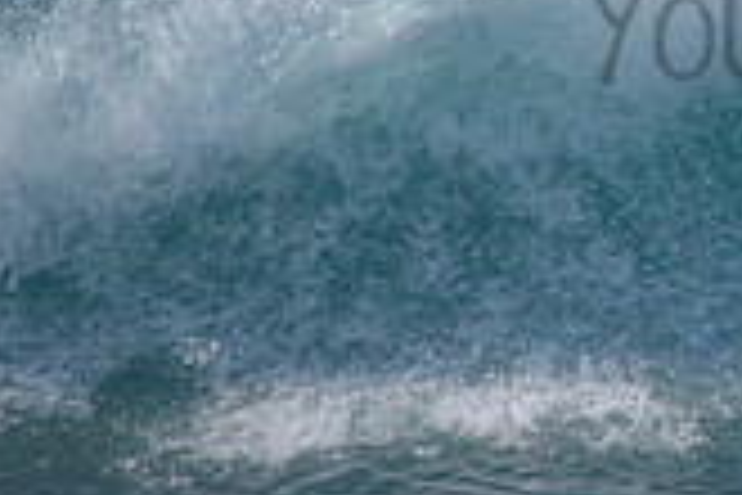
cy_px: -25
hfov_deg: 1.1
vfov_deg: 0.8
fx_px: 37283
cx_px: 1043
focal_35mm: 1809
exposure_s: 1/2000
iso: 250
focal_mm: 500
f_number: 5.6
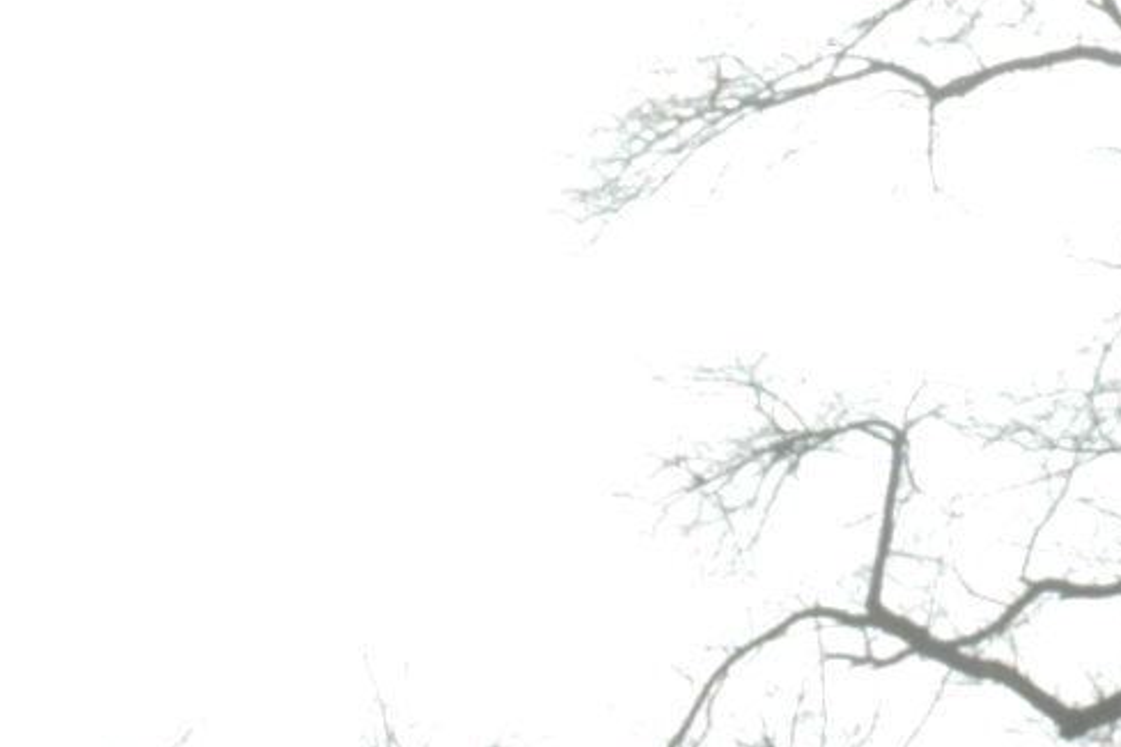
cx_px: 2343
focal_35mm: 314
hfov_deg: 6.4
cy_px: -165
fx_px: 9774
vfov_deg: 4.4
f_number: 10
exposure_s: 1/250
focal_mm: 34
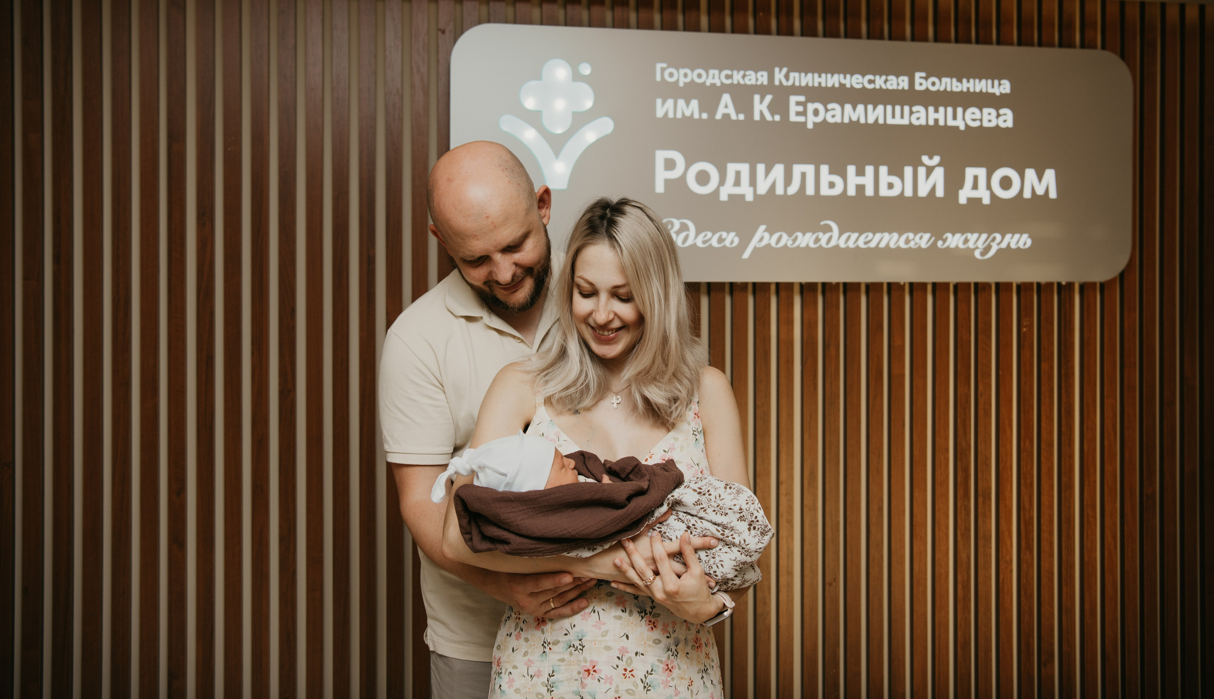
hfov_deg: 54.3
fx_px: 1184
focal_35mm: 37
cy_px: 281
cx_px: 627
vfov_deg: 32.8
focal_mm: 34
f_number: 4
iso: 125
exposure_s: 1/160
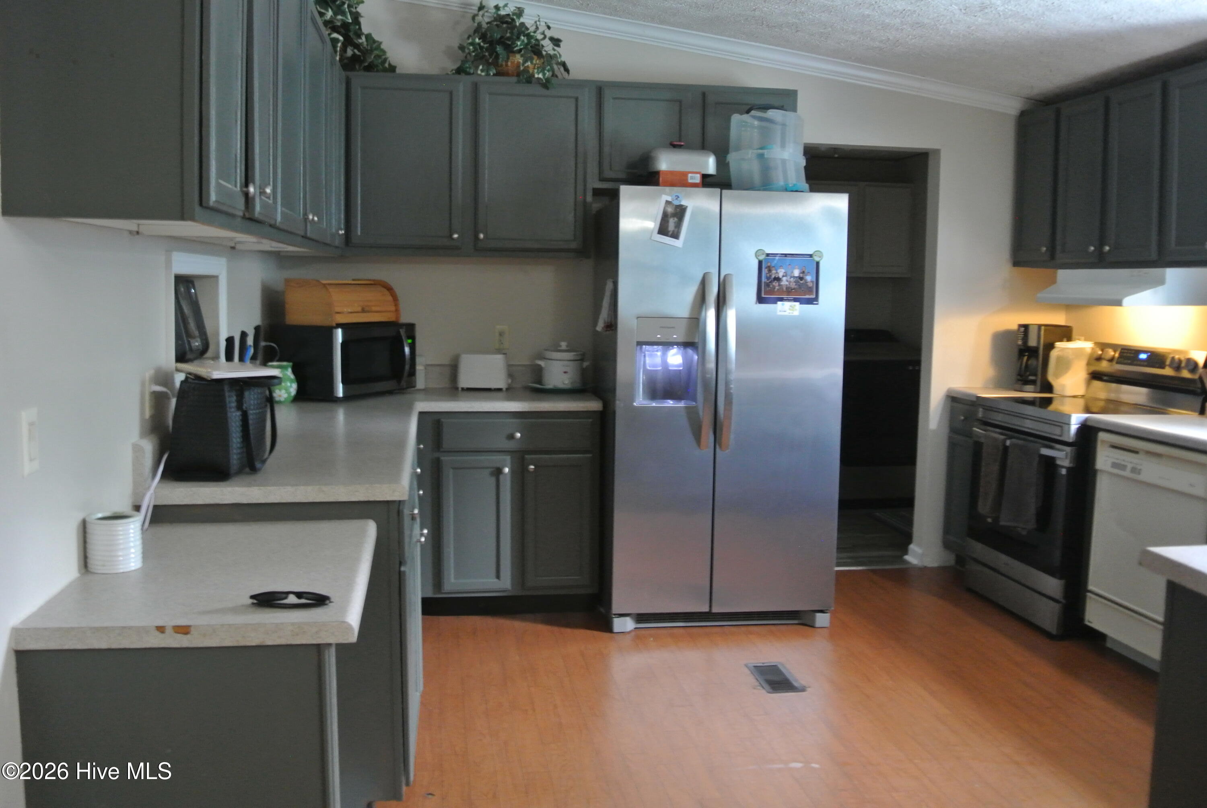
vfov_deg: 42.4
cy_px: 404
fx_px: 1041
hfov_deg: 60.2
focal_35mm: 31
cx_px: 604
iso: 800
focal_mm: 11.8
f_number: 3.8
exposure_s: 1/15
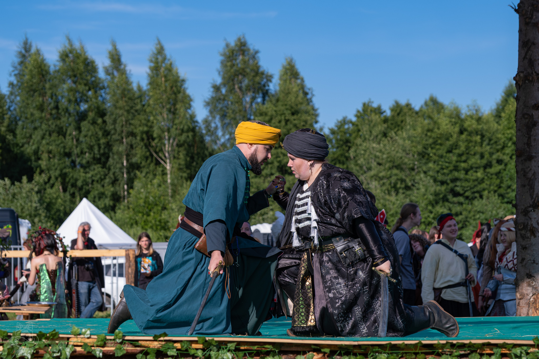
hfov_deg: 23.3
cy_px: 174
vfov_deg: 15.7
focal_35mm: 87
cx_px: 254
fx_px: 1305
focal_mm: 51.6
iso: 160
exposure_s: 1/1600
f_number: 4
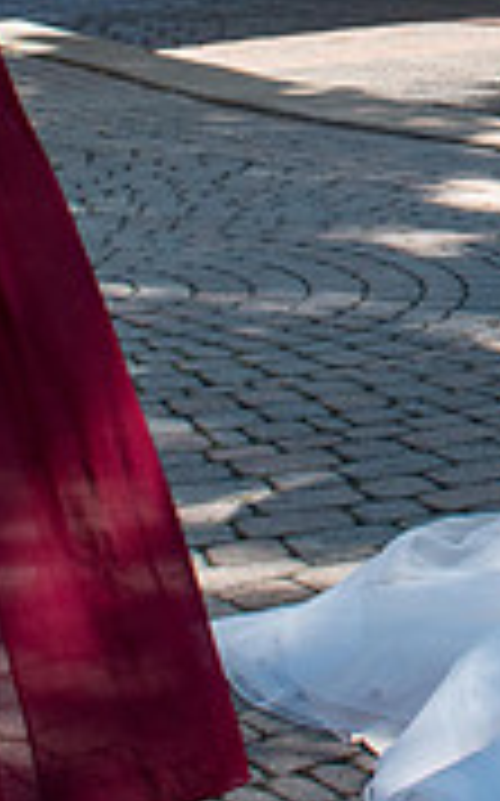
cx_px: 982
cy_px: -185
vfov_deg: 13.8
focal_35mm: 147
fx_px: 3210
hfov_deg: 8.5
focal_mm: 24
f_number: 8
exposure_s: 1/250
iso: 250
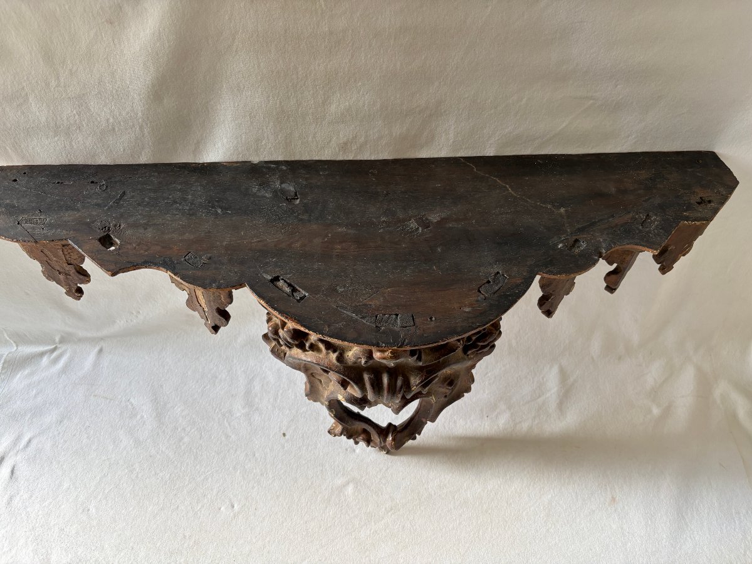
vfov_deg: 53.1
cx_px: 376
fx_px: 565
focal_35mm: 26
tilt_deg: -47.5
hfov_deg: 67.3
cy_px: 282
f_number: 1.6
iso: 100
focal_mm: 5.96
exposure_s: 1/121
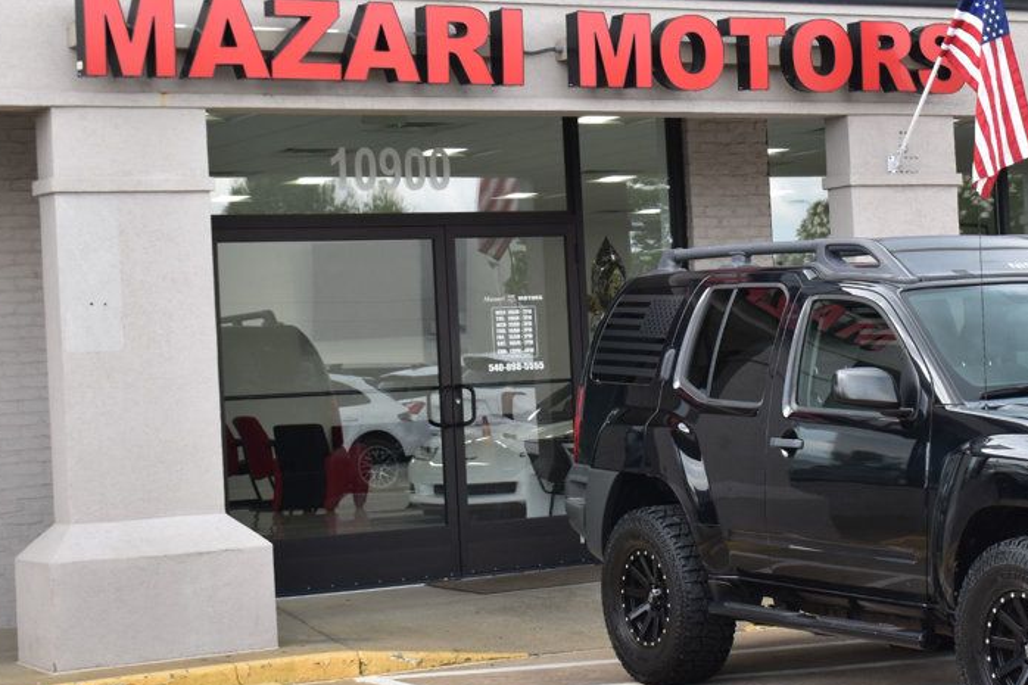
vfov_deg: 15.5
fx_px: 2512
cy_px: 312
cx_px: 708
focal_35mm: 88
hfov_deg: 23.0
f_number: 9
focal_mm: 40
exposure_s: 1/125
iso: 400
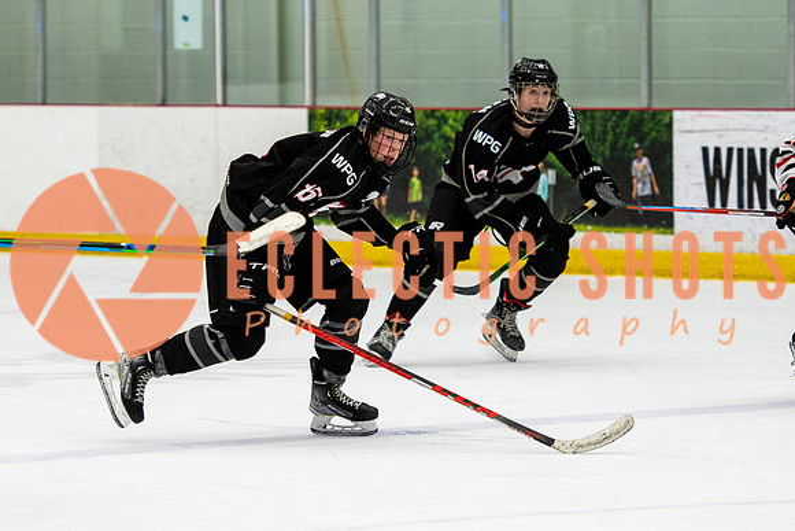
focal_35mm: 274
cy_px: 192
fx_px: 6051
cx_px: 315
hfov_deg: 7.5
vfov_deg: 5.0
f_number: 2.8
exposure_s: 1/640
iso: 1400
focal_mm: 130
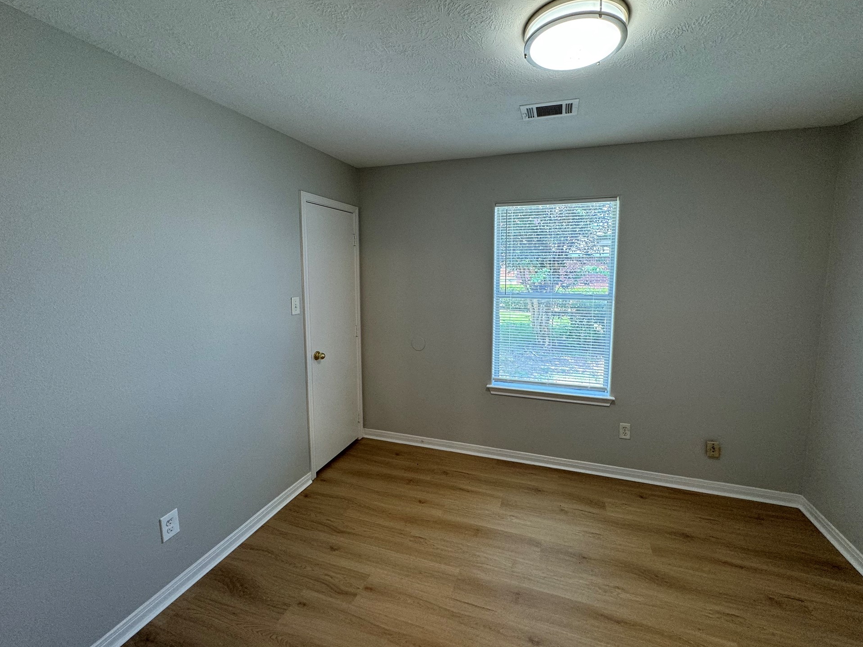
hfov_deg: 98.1
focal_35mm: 15
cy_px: 304
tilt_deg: -5.6
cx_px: 447
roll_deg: +0.1
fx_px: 374
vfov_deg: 81.7
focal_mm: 2.22
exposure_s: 1/120
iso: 125
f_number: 2.2
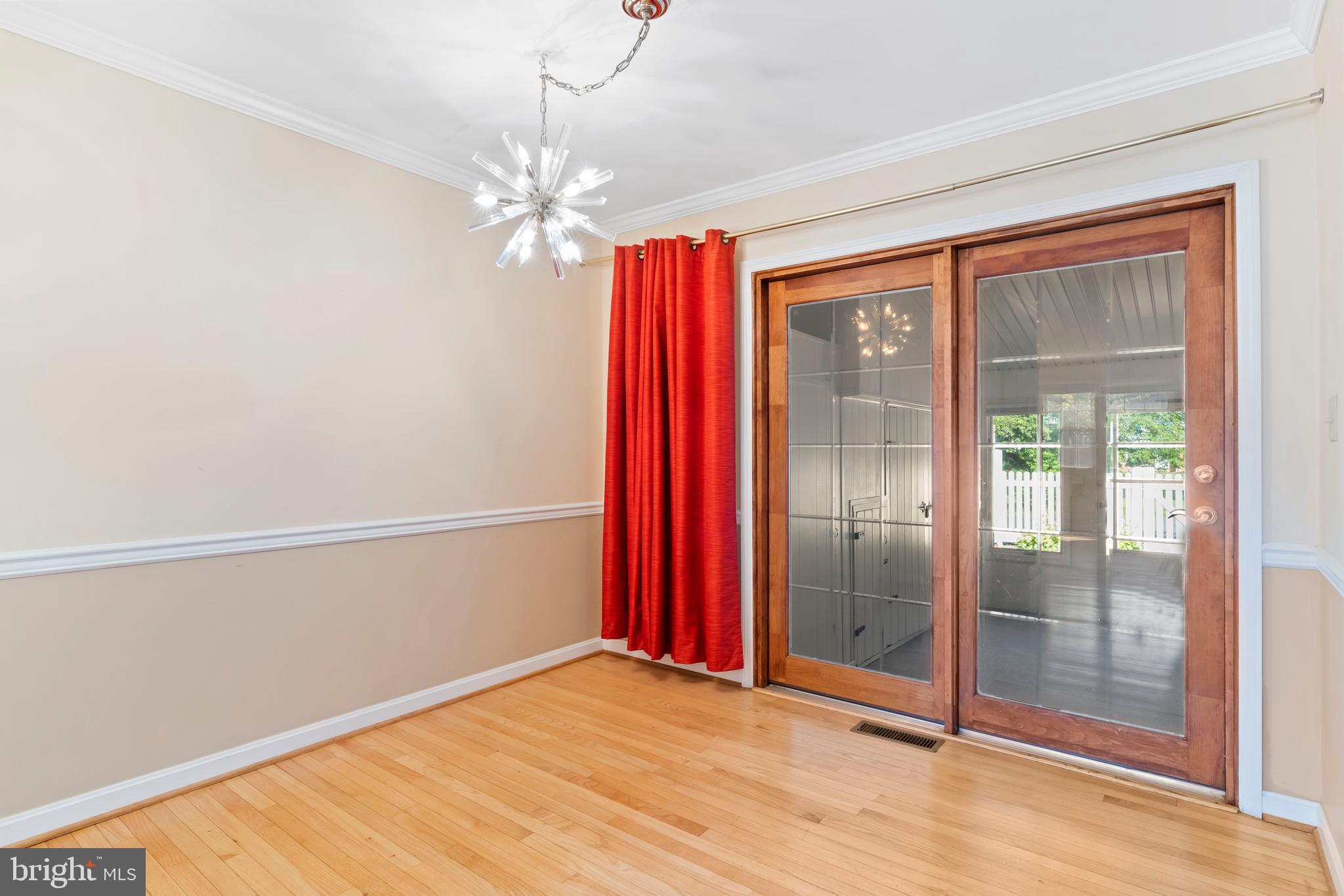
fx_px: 672
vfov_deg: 67.4
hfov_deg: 90.0
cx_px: 672
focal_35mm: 18
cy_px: 448
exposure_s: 1/5
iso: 500
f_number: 8
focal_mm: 18
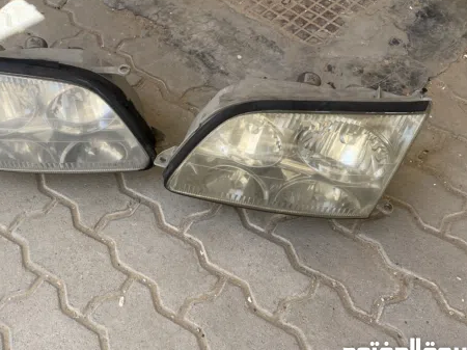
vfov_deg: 38.6
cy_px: 188
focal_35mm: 37
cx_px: 183
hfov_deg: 49.8
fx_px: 499
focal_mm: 4.25
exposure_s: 1/630
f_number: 1.8
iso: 32
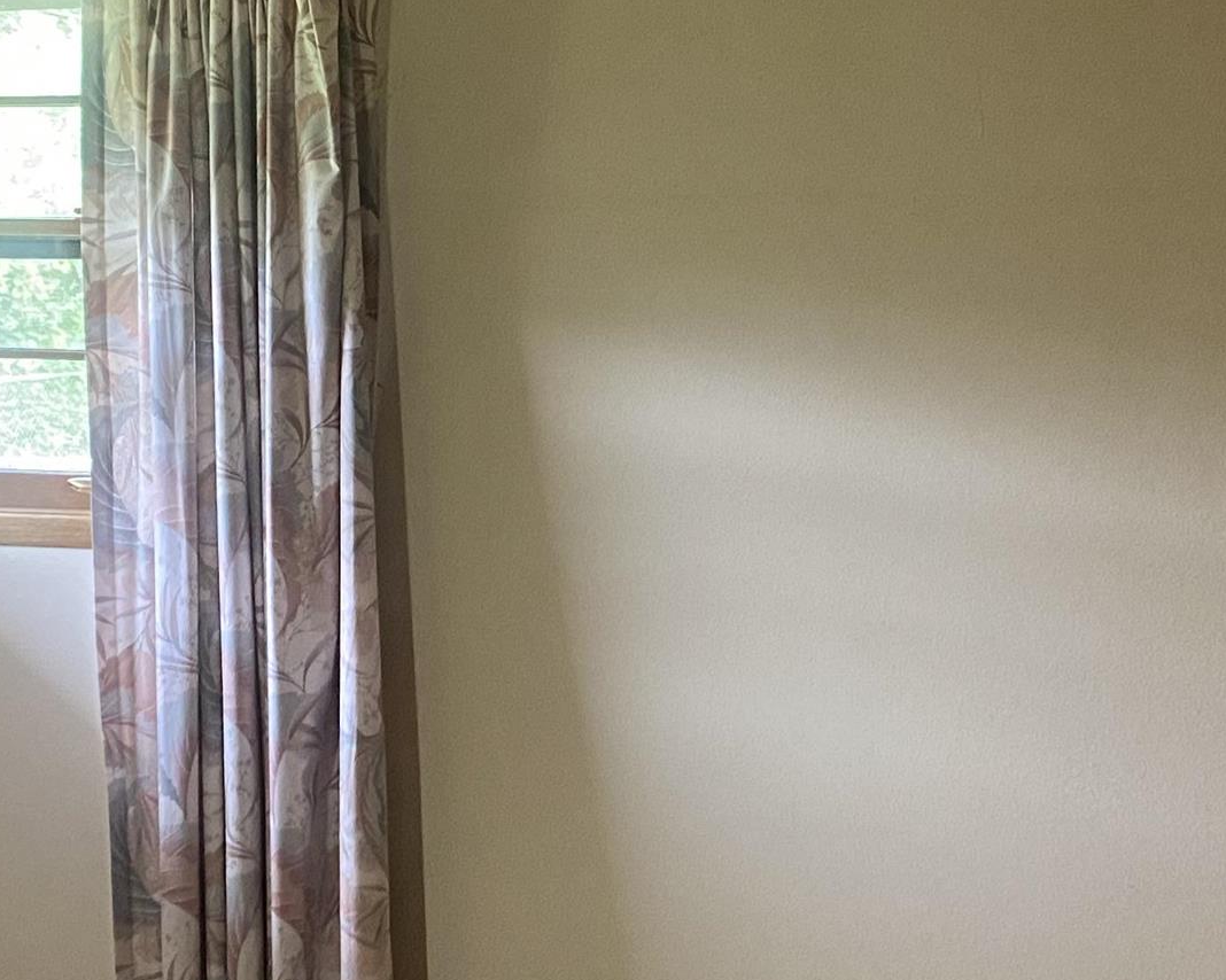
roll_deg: +0.5
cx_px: 743
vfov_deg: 21.0
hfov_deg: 26.0
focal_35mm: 73
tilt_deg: -6.7
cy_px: 511
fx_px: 2648
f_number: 1.8
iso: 500
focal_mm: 4.25
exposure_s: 1/30
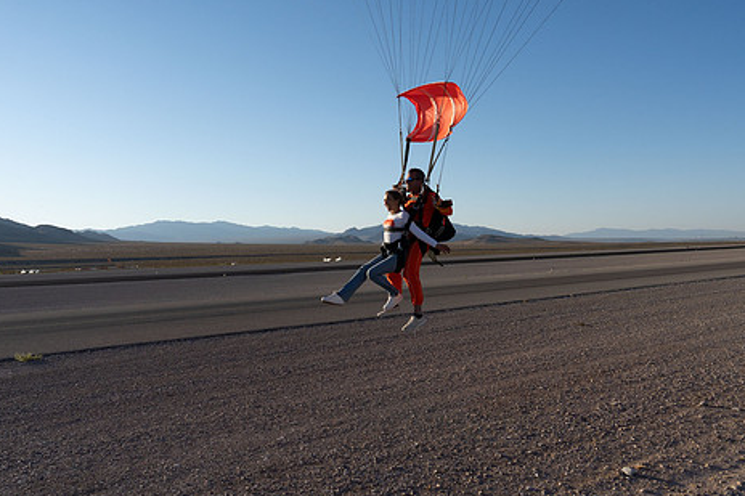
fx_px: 621
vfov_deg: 43.6
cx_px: 368
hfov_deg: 61.9
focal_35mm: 30
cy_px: 238
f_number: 9
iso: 800
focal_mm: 24
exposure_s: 1/2000
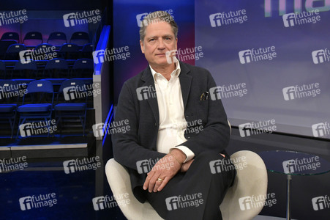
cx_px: 165
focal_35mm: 26
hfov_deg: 69.4
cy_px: 110
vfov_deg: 49.5
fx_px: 238
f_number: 5.6
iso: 2500
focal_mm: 26
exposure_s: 1/320
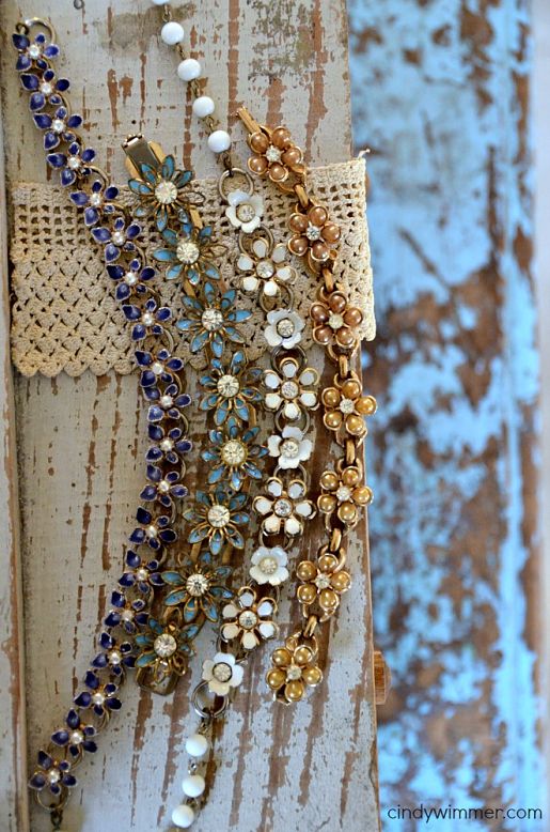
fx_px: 2142
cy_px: 416
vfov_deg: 22.0
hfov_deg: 14.6
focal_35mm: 93
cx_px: 275
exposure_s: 1/30
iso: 1400
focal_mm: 62
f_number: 5
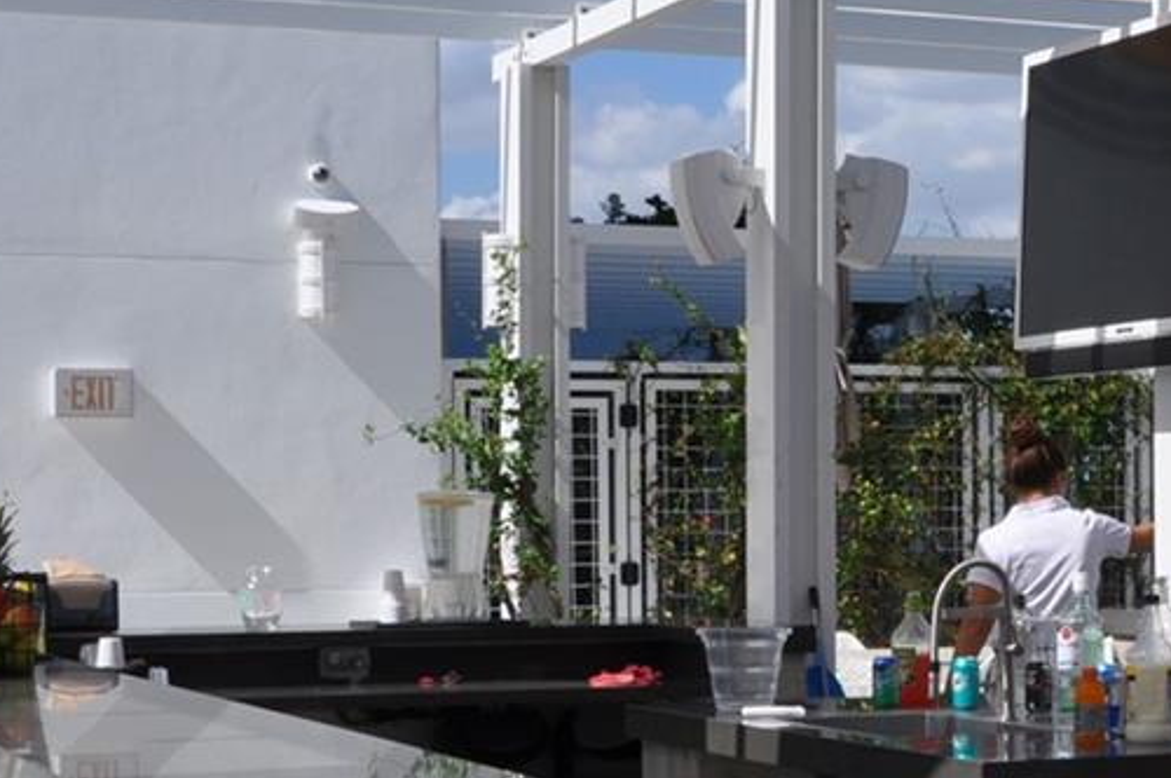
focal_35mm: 96
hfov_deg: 20.1
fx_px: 3119
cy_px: 485
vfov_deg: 14.2
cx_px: 1351
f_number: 14
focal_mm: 20
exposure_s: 1/200
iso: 200
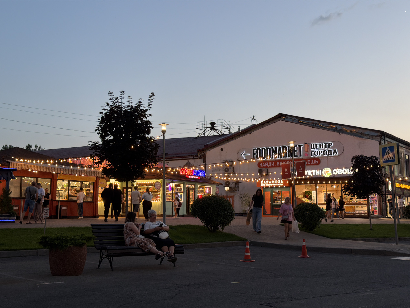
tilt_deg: +6.5
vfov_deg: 30.3
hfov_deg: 39.7
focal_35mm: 48
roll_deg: -0.1
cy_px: 154
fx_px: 569
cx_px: 205
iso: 80
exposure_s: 1/50
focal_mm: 6.76
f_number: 1.78
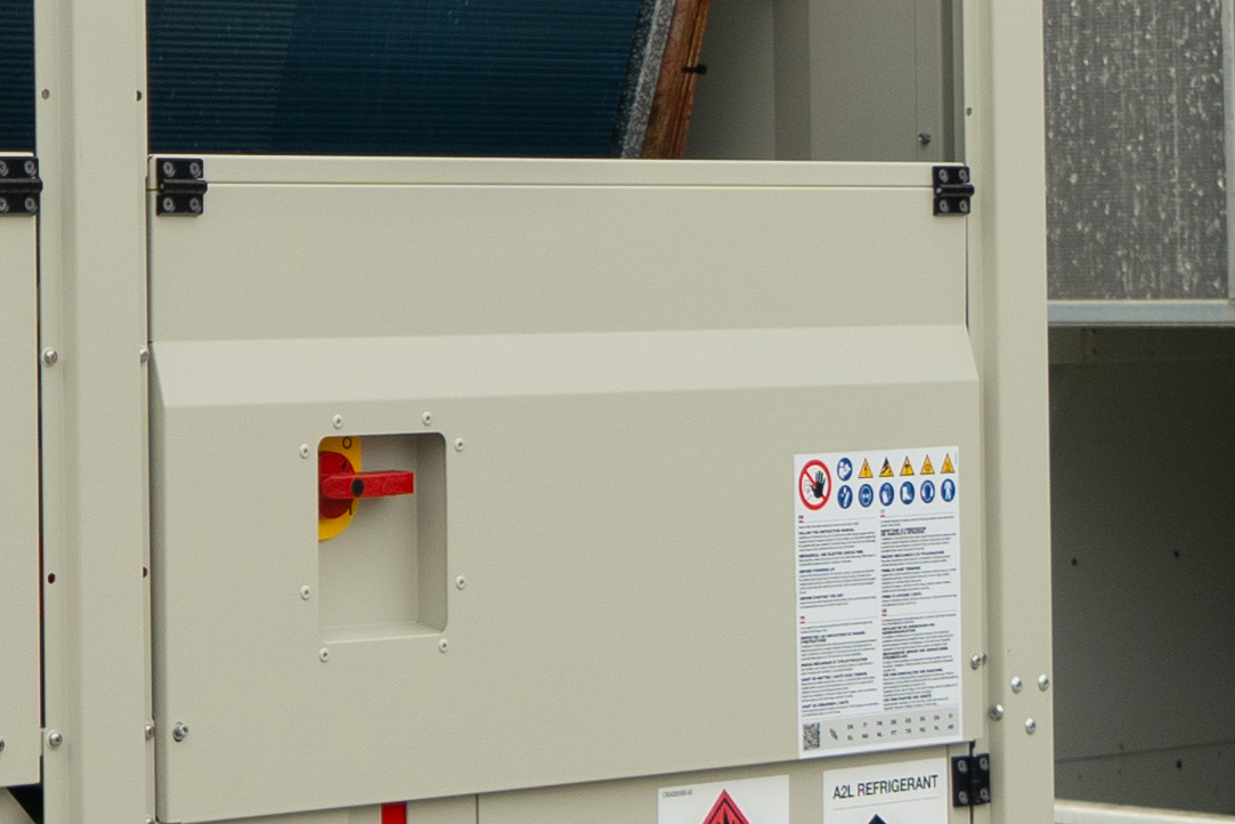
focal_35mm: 133
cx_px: -421
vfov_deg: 10.3
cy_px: 167
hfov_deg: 14.7
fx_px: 4562
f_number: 4
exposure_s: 1/400
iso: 250
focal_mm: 24
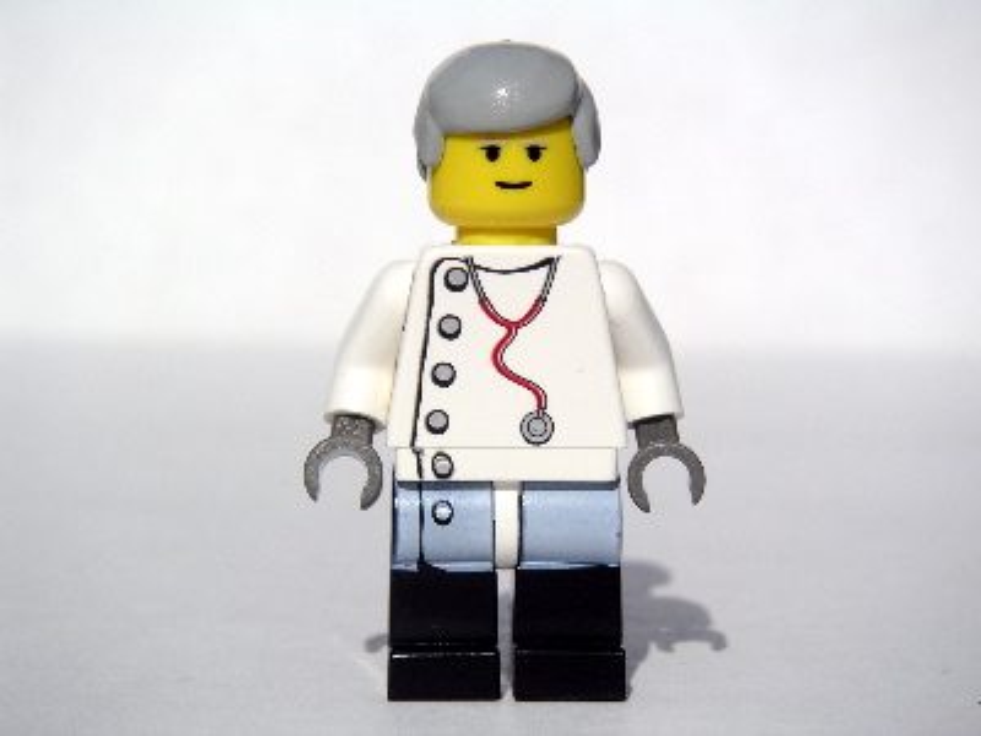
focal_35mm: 97
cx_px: 490
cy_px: 368
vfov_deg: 15.2
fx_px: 2749
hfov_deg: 20.2
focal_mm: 15
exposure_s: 1/750
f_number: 8
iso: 50
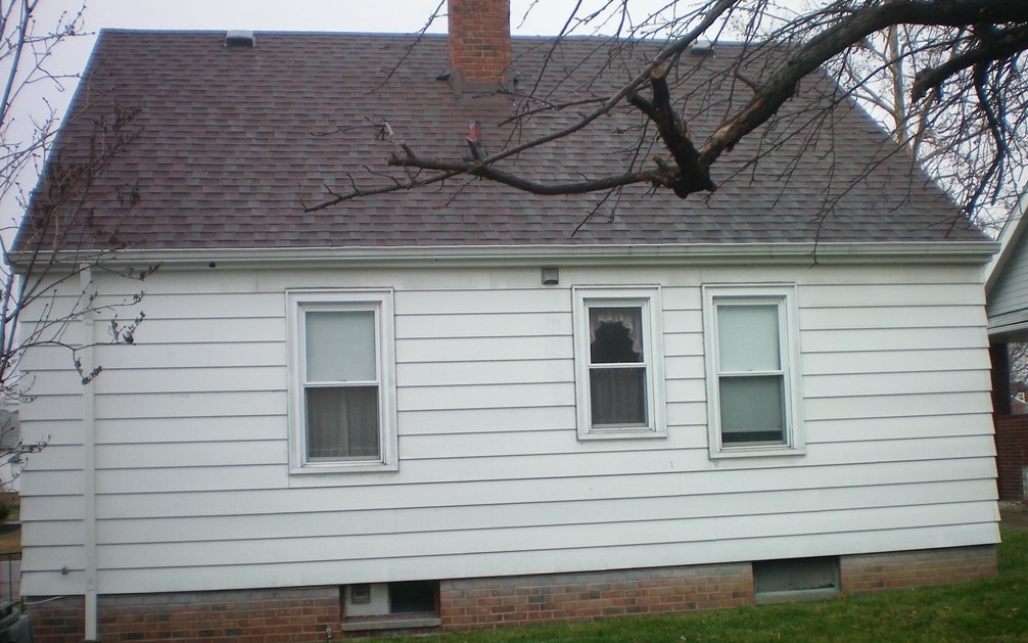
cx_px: 515
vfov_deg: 31.2
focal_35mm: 41
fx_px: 1149
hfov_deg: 48.2
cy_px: 378
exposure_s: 1/100
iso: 64
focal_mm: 6.3
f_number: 3.1
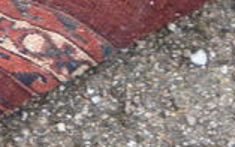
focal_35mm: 203
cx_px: -275
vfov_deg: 6.4
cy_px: -75
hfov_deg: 9.5
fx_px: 1300
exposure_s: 1/40
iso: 100
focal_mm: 5.2
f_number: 3.3
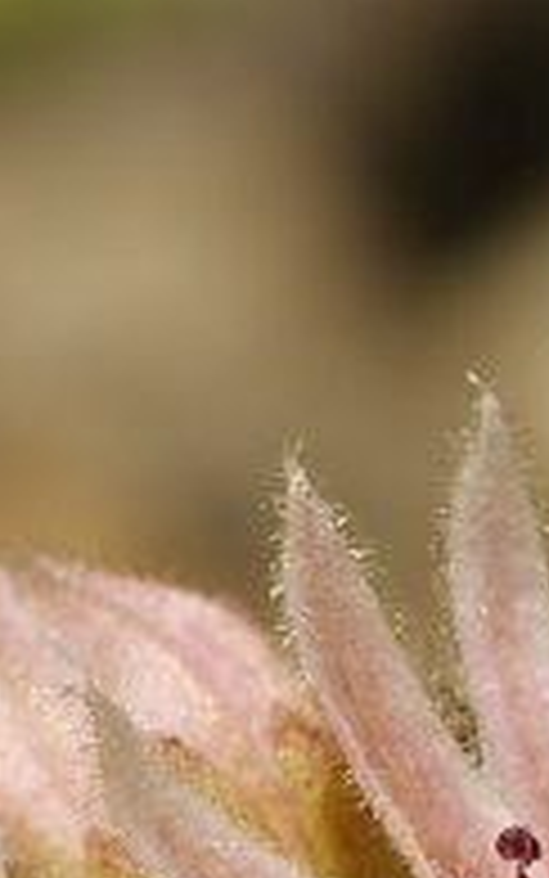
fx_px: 12800
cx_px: 1112
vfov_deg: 3.9
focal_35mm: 535
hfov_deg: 2.4
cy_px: 1202
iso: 100
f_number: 14
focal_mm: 85
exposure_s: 1/125
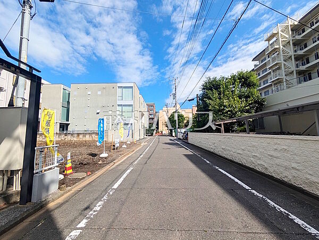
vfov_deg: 85.7
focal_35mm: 14
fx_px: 129
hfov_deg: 102.1
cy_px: 120
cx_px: 160
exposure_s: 1/1852
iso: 49
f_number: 2.2
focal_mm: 1.83
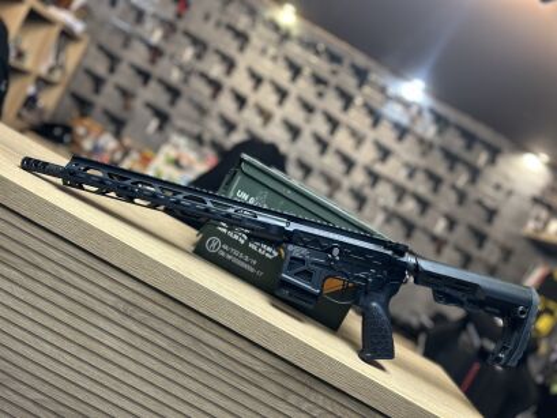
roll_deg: -29.2
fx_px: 418
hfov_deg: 67.3
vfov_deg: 53.1
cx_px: 278
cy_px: 209
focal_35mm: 26
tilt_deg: -3.9
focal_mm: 5.7
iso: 64
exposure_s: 1/50
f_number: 1.5
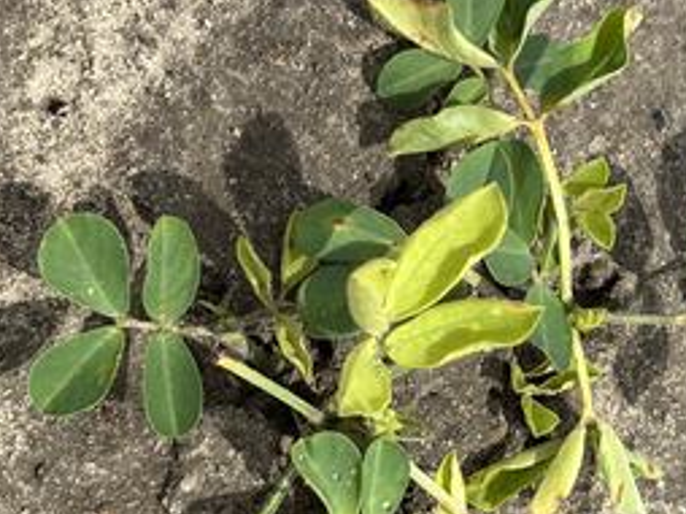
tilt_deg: -67.8
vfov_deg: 17.9
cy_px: 341
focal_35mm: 82
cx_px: 483
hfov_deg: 23.7
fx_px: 1623
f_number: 1.6
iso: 32
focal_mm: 5.96
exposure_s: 1/2778
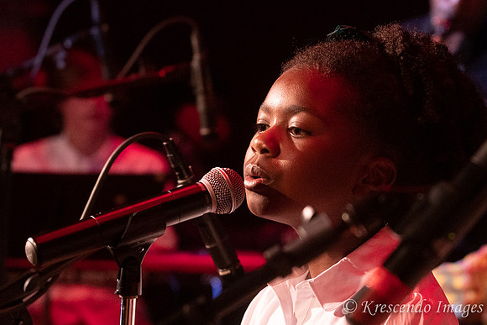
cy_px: 171
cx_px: 308
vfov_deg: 8.3
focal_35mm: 166
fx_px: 2251
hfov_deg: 12.3
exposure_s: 1/200
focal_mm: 82
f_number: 4
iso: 3200
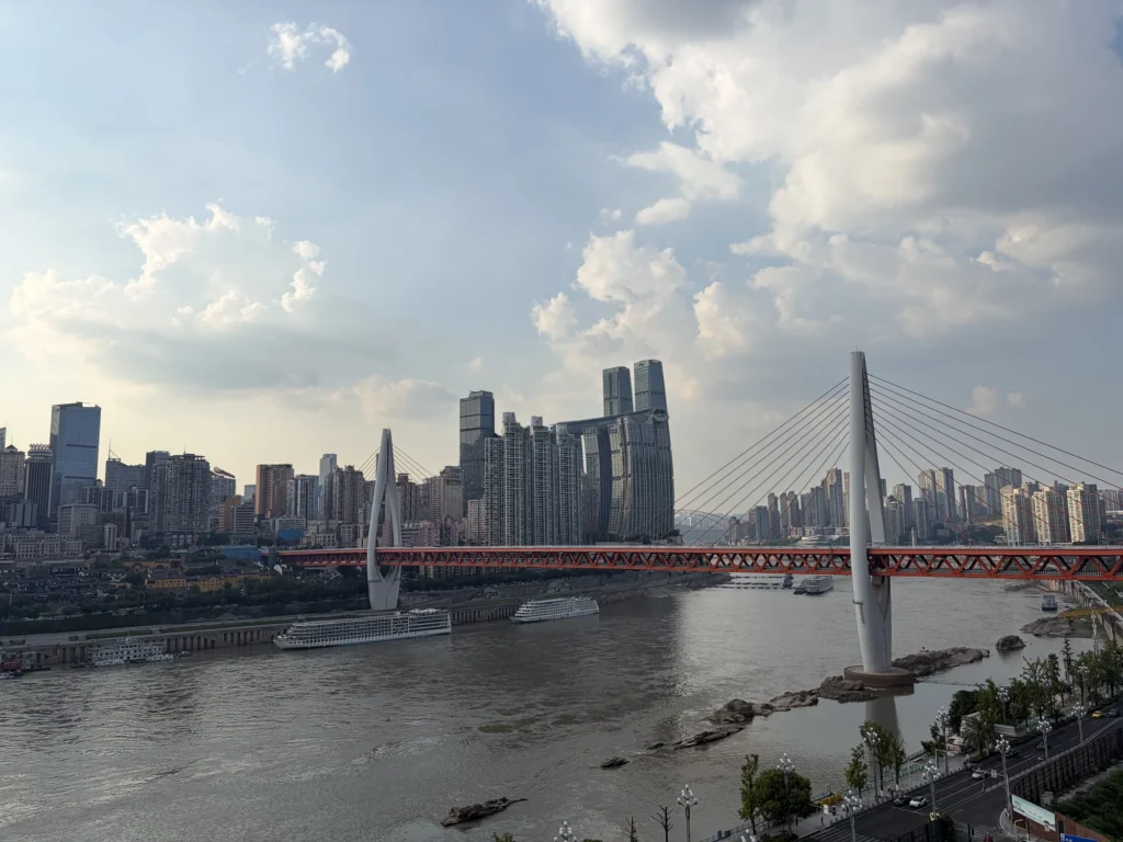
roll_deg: +0.4
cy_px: 421
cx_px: 562
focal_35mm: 26
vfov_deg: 53.1
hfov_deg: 67.3
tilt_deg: +8.5
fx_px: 843
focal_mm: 5.96
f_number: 1.6
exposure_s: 1/2985
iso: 50
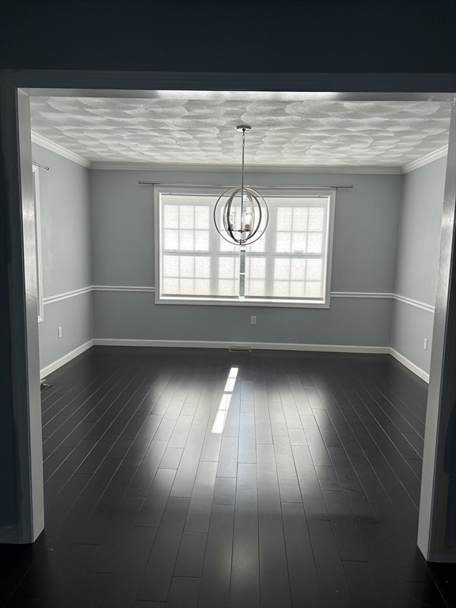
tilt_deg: -7.3
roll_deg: -2.2
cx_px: 228
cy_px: 304
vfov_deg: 67.3
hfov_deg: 53.1
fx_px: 457
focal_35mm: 26
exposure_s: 1/484
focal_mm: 5.7
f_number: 1.5
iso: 50
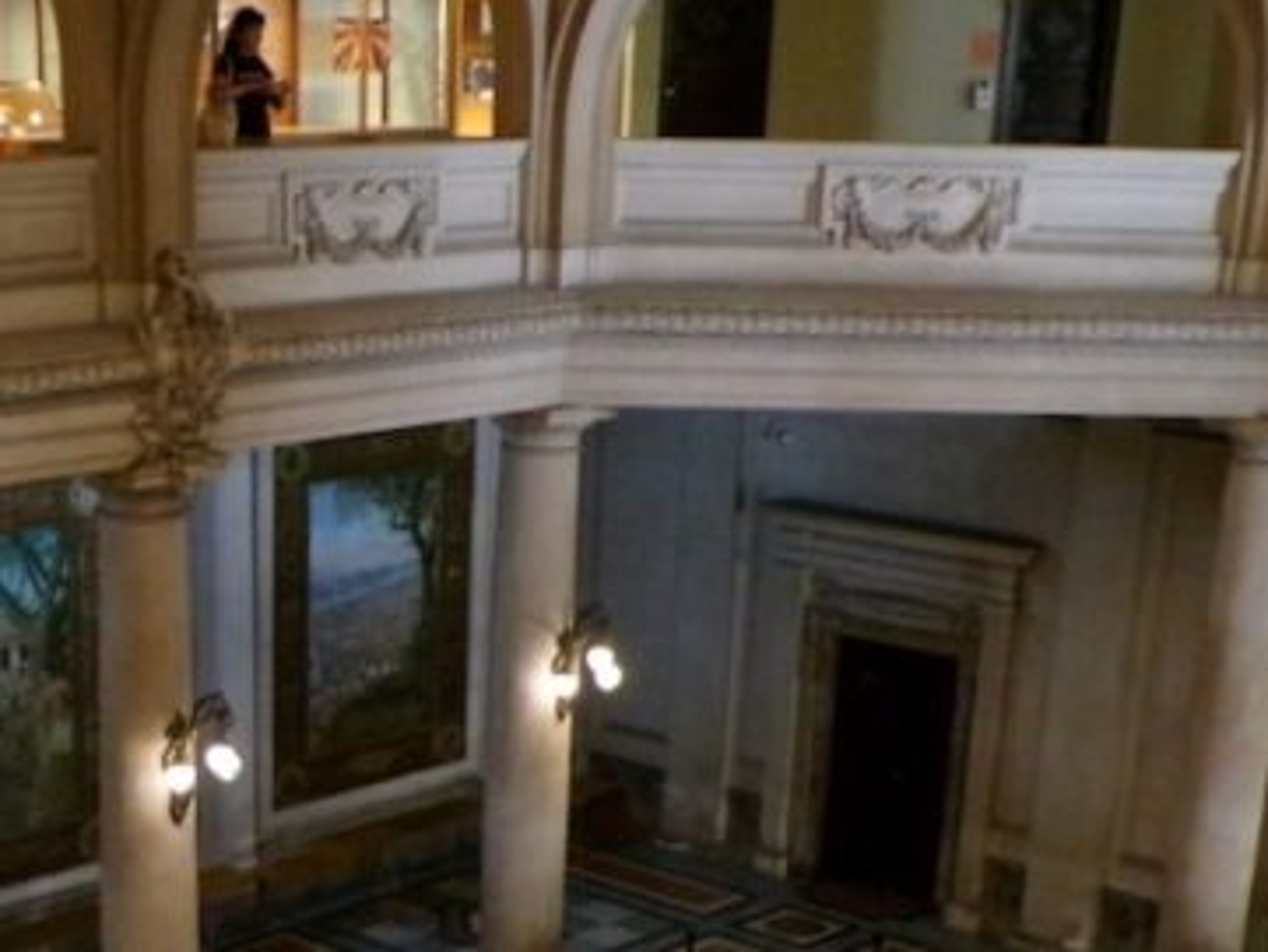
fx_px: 2492
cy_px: 952
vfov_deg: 20.9
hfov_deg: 28.2
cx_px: 337
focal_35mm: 68
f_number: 3
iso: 800
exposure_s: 1/34
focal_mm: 4.3
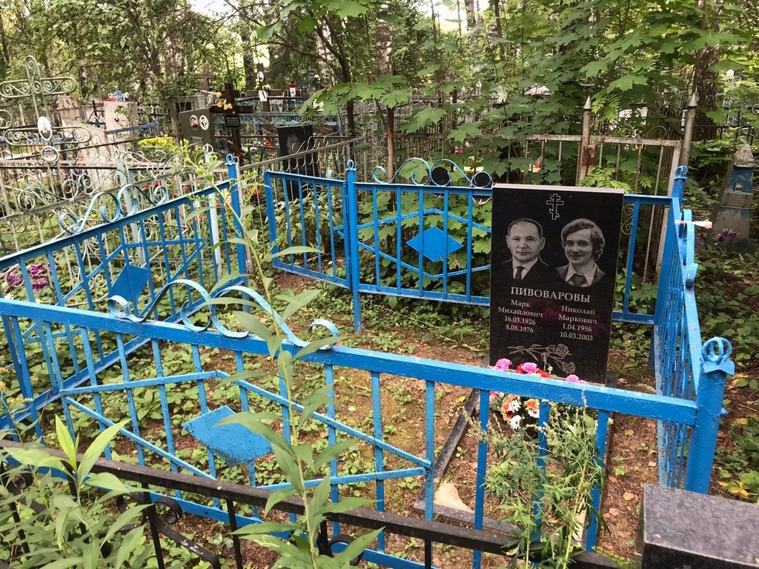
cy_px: 284
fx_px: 614
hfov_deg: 63.4
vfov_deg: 49.7
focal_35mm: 28
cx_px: 380
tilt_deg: -20.5
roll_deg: +3.4
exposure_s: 1/50
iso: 32
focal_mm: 3.99
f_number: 1.8
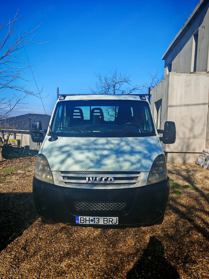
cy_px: 140
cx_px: 104
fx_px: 217
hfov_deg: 51.3
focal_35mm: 27
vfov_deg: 65.3
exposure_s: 1/2900
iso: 50
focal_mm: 7.62
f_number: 1.6
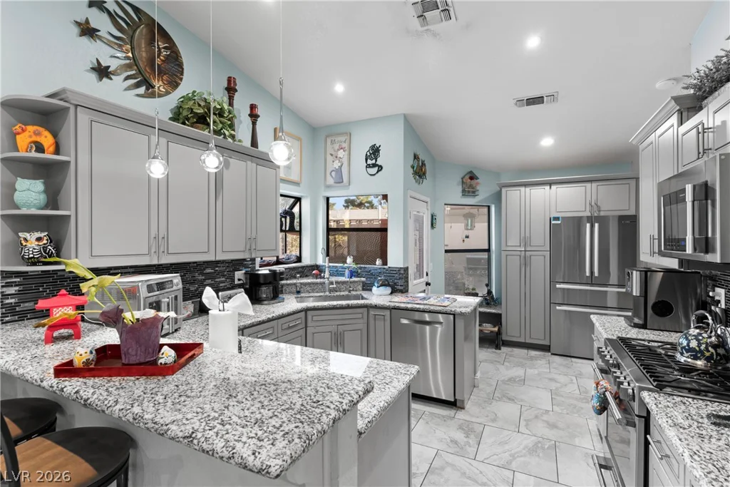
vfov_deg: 70.5
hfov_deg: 93.3
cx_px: 365
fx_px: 345
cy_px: 244
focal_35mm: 17
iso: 400
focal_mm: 17
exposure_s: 1/8
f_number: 8
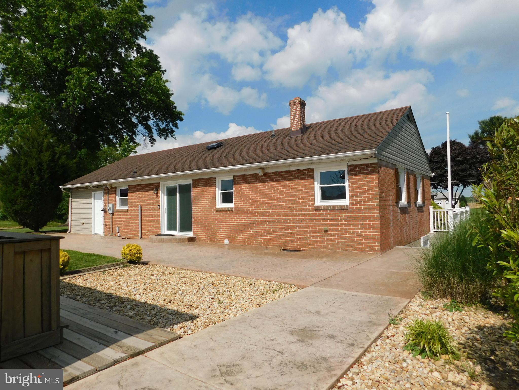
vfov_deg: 58.9
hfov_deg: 73.9
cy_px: 195
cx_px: 260
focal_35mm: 23
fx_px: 345
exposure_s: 1/800
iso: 125
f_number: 6
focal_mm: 4
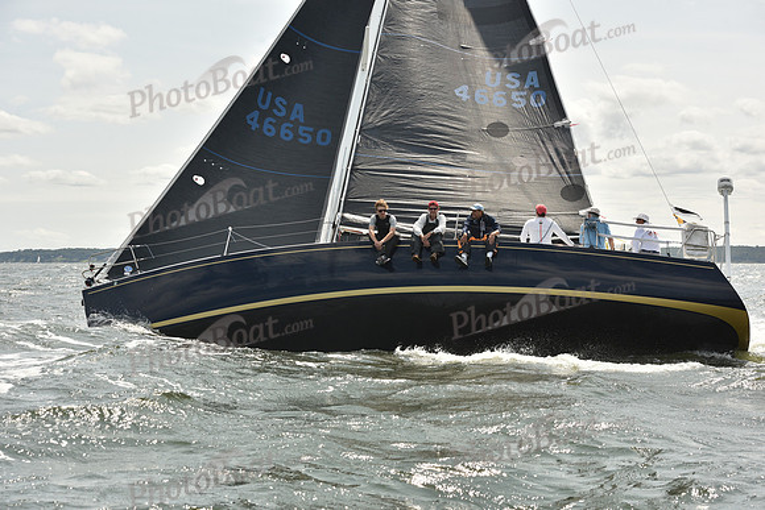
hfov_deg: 28.8
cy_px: 255
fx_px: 1488
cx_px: 382
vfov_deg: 19.5
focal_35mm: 70
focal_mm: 70
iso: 250
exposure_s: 1/800
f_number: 8
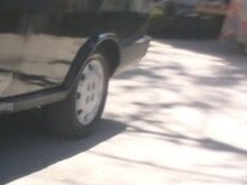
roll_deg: -2.4
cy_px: 91
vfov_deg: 15.0
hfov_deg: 17.8
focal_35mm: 99
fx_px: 707
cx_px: -118
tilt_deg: -12.4
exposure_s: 1/466
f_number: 2.2
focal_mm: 4.15
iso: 32
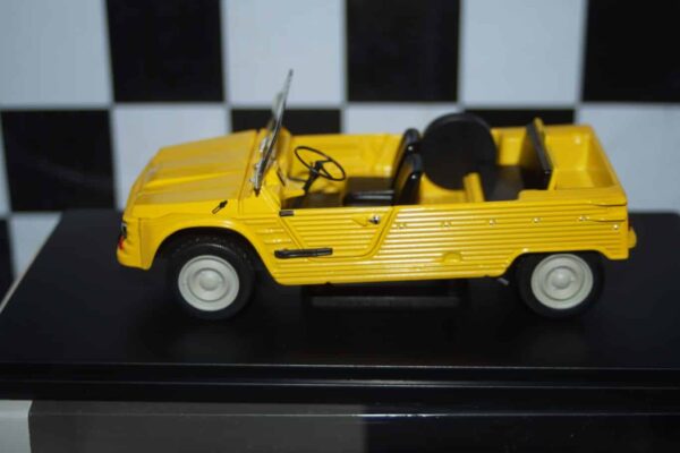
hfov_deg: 33.4
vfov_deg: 22.6
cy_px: 226
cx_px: 340
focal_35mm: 60
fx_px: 1133
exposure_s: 1/100
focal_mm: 40
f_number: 4.5
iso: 125
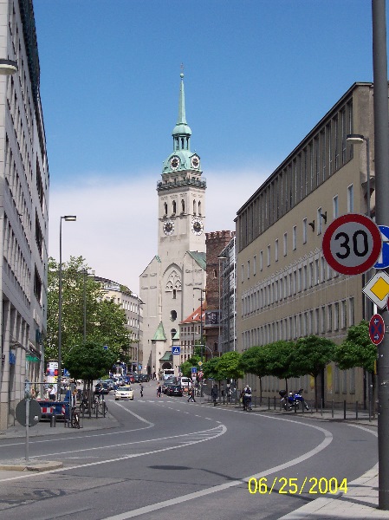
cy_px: 260
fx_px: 1140
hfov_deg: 19.4
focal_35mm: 76
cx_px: 194
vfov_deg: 25.7
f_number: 6.7
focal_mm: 16
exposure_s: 1/500
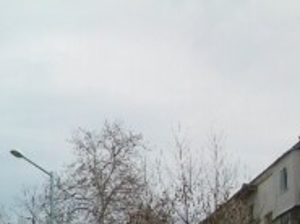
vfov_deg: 13.2
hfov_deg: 17.1
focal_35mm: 104
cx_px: -151
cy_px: 359
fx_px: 900
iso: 80
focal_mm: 5.7
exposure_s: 1/470
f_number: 5.5
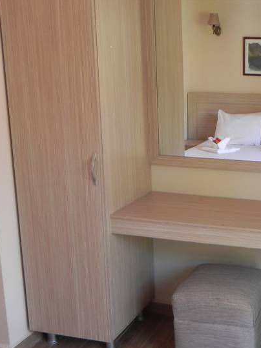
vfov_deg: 38.9
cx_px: 240
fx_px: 493
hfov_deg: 28.4
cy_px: 172
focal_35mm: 49
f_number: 2.8
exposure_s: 1/30
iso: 184
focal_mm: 5.9
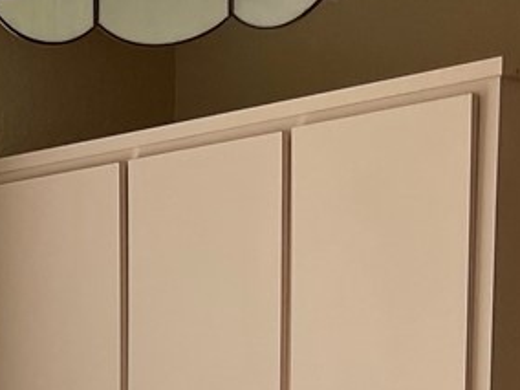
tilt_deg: -9.6
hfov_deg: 13.4
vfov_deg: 9.5
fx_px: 2118
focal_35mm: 141
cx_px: -172
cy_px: 879
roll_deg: +1.3
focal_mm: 5.1
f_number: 1.6
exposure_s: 1/121
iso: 80
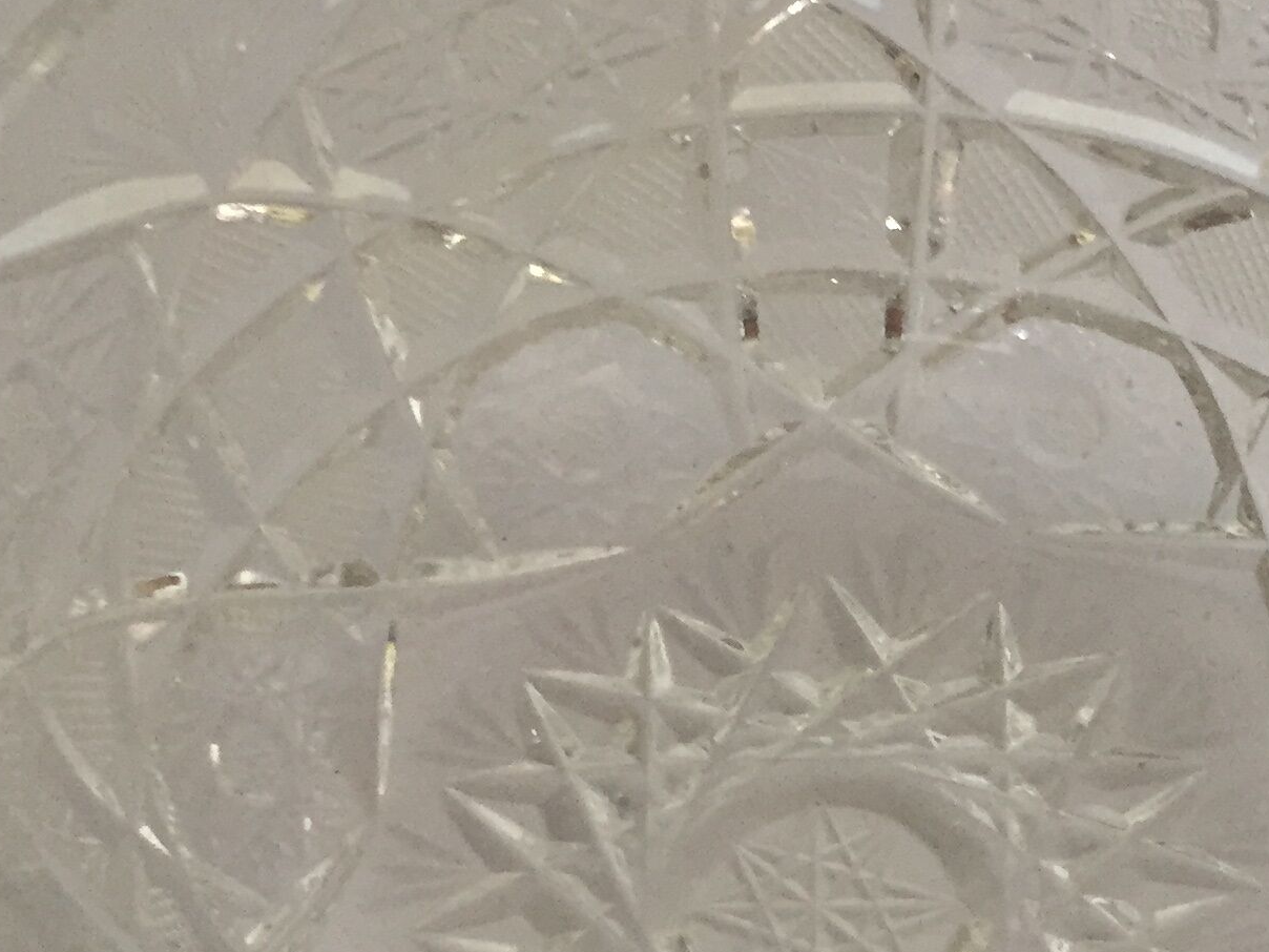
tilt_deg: -48.6
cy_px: 690
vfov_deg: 23.1
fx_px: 2310
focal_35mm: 63
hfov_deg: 30.4
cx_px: 878
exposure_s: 1/30
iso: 100
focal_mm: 4.15
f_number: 2.2
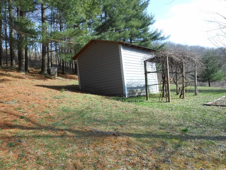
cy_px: 85
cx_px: 113
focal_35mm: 30
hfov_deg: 60.0
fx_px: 196
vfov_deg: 46.8
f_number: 3.8
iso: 80
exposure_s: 1/250
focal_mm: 5.3
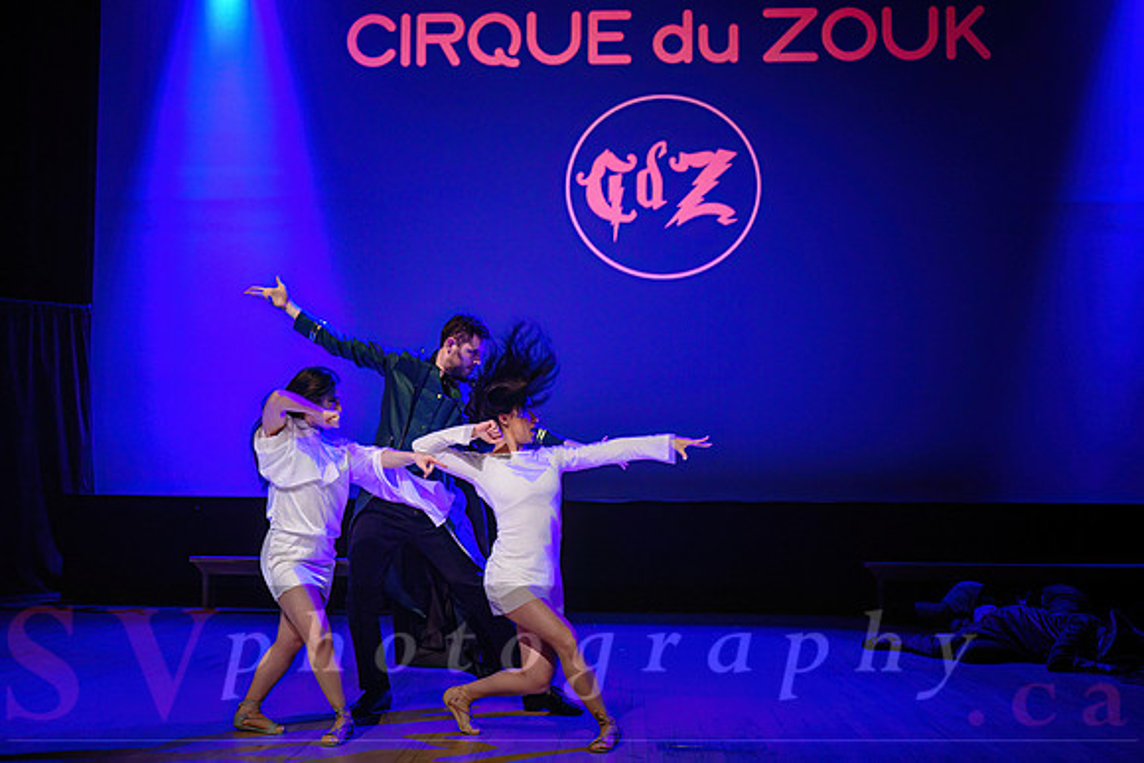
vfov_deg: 29.5
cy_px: 397
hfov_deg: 43.1
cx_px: 529
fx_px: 1449
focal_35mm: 46
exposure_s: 1/200
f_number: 2.8
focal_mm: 41
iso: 3200
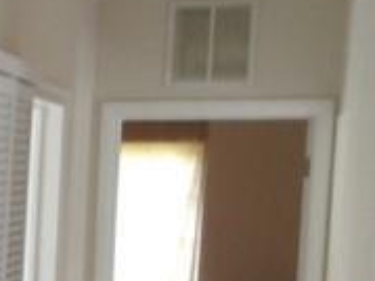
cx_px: -226
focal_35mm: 118
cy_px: 302
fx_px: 1277
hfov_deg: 15.2
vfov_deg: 12.3
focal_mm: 3.3
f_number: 2.4
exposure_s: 1/24
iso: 50
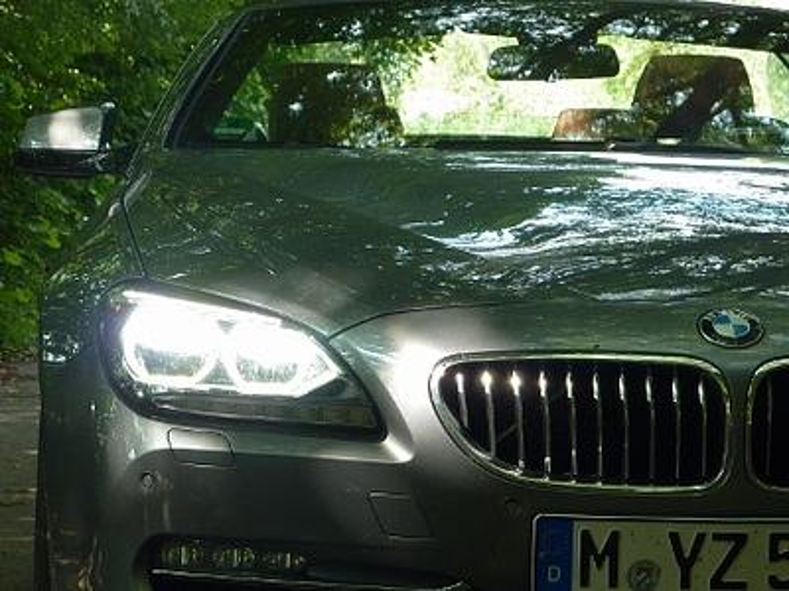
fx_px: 3168
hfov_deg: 14.2
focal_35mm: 139
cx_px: 394
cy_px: 296
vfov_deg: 10.7
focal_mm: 15.8
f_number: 4.3
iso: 125
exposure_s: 1/50
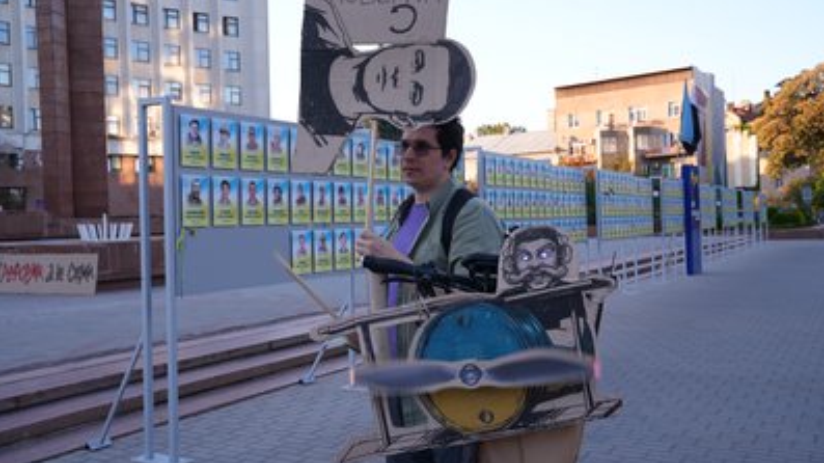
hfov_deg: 54.0
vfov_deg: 32.0
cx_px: 413
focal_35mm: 37
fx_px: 808
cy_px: 227
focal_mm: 35
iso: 200
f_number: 6.3
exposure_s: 1/80
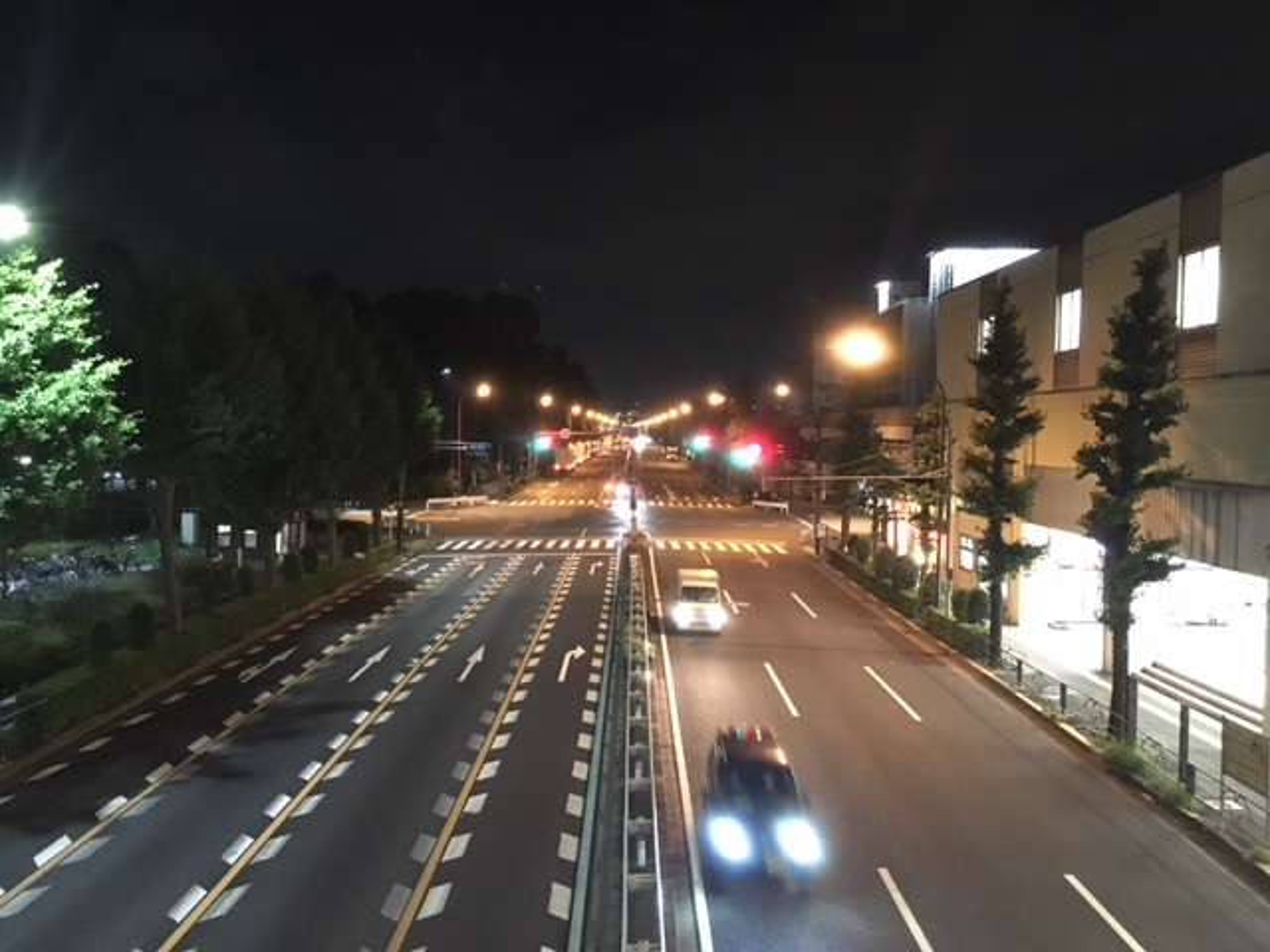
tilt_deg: -1.9
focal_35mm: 29
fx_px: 1064
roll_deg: -1.2
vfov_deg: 48.2
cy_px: 476
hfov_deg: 61.7
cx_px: 635
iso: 800
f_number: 2.2
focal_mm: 4.15
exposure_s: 1/15
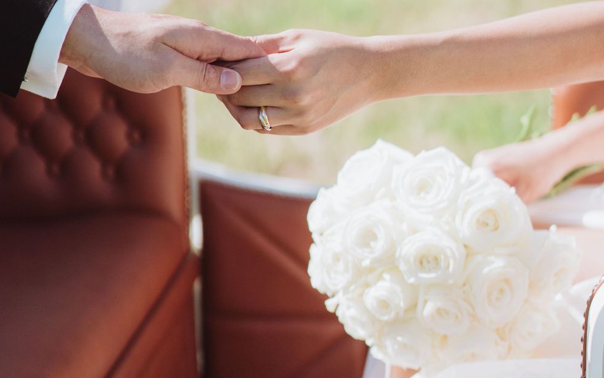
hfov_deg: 24.4
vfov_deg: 15.4
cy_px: 166
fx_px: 1399
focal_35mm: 85
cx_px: 302
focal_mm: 55
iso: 400
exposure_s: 1/5000
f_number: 2.2
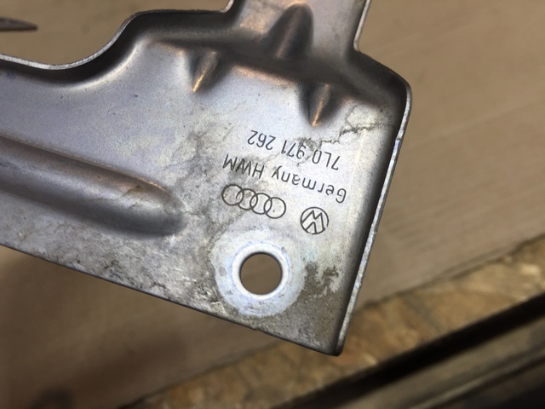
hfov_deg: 61.7
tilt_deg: -53.6
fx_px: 457
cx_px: 272
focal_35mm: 29
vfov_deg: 48.2
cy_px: 204
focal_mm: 4.15
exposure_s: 1/50
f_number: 2.2
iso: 32
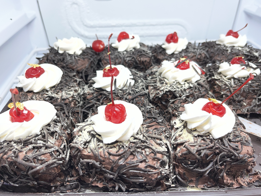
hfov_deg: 67.3
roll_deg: +0.2
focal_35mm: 26
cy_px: 98
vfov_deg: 53.1
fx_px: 196
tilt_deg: -36.8
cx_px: 130
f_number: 1.6
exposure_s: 1/100
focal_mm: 5.1
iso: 50
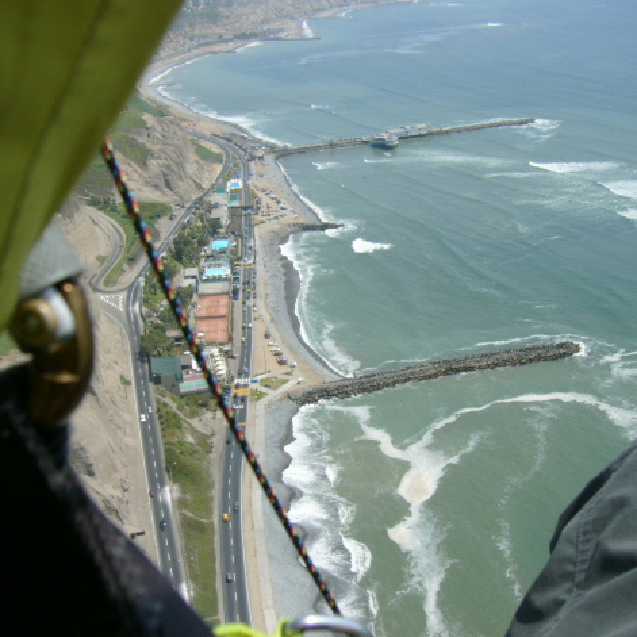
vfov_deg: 40.0
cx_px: 352
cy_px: 323
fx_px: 874
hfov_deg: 40.0
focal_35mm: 42
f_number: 8
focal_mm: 5.8
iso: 50
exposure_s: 1/200
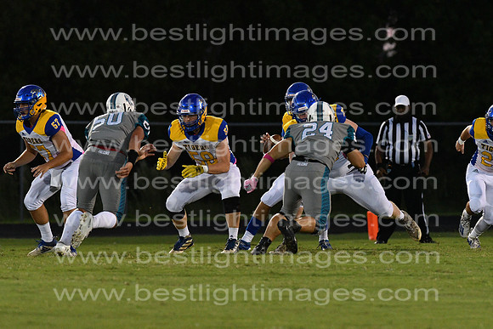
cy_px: 164
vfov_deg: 3.1
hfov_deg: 4.6
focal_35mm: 450
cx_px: 246
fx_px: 6164
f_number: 5
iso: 6400
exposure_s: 1/1000
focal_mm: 300
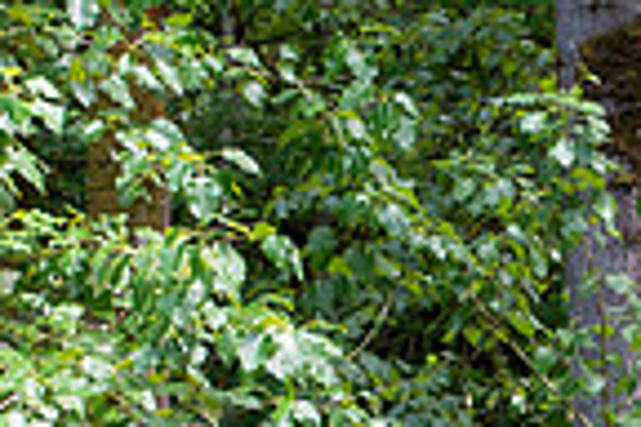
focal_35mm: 226
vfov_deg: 6.0
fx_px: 4024
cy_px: 616
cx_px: 843
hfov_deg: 9.0
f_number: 6.3
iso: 400
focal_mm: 34
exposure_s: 1/200
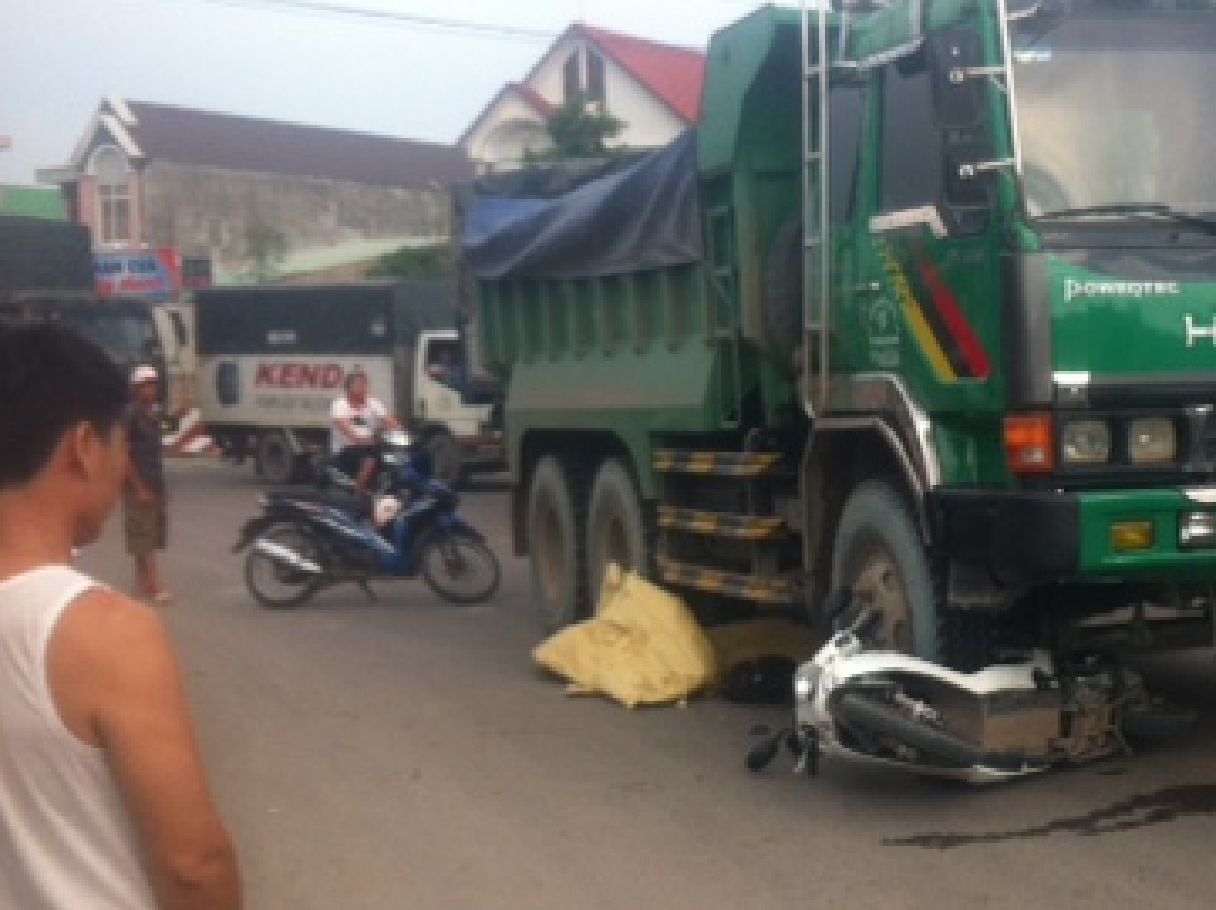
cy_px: 468
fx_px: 2176
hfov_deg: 30.6
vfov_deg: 23.6
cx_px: 933
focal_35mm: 62
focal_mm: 3.85
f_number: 2.8
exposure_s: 1/580
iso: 80
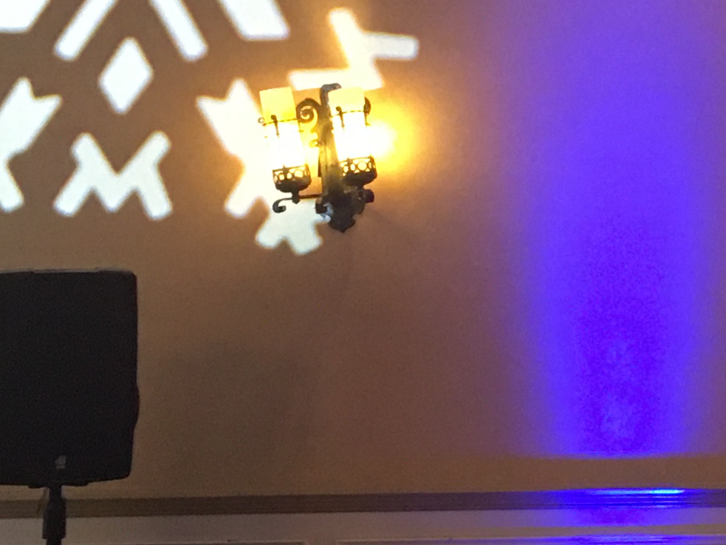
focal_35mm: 119
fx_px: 2495
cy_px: 85
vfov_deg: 12.4
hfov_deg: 14.9
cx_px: 1216
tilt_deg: +3.8
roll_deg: -0.6
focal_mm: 4.15
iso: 80
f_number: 2.2
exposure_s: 1/15
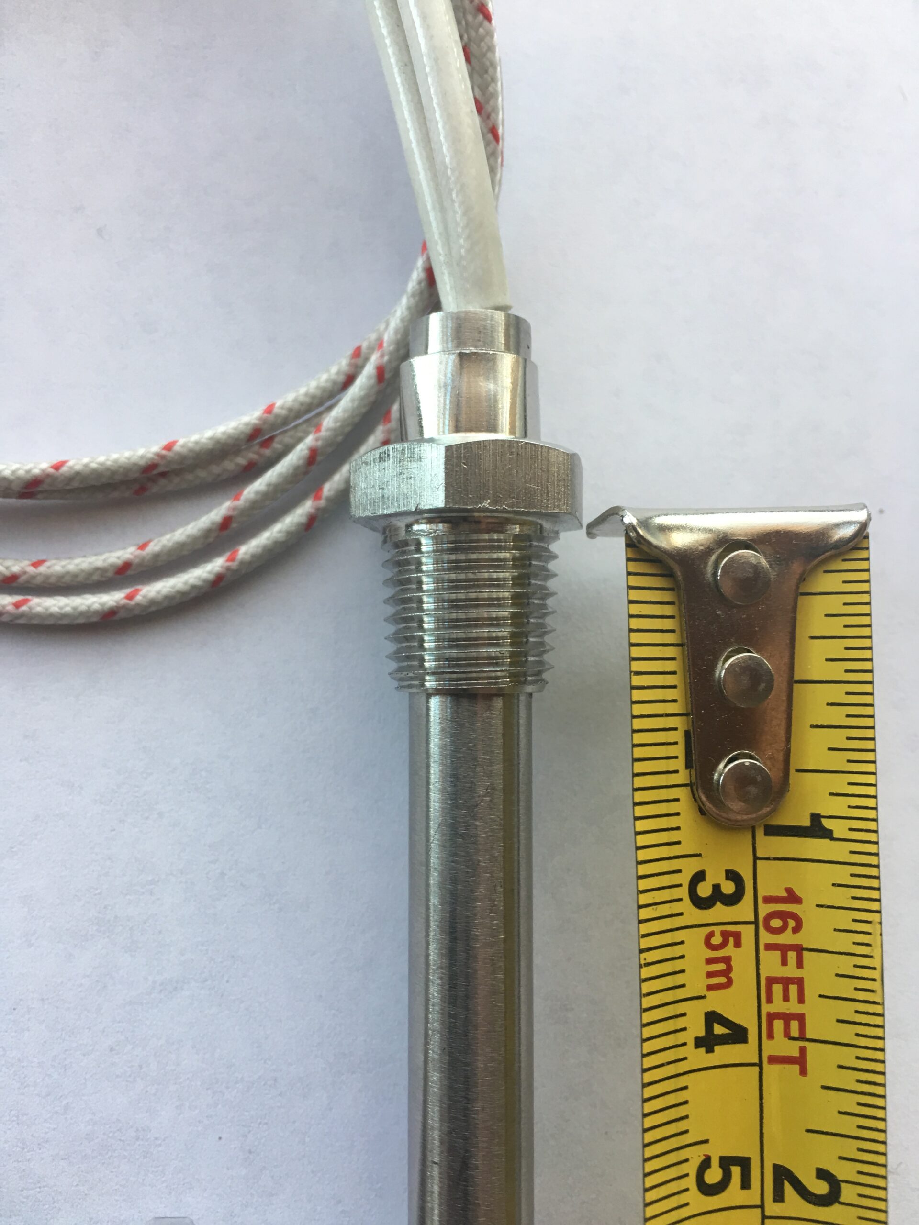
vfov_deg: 61.7
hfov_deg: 48.2
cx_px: 460
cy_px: 612
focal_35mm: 29
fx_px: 1027
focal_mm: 4.15
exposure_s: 1/40
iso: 32
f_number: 2.2
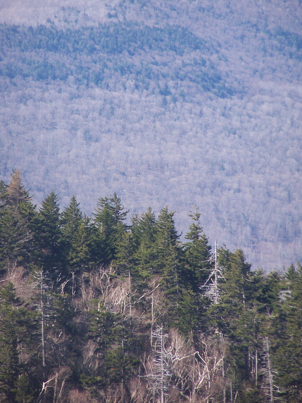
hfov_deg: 3.9
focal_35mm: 380
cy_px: 202
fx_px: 4420
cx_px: 151
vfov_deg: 5.2
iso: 80
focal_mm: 63
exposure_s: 1/400
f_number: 3.7
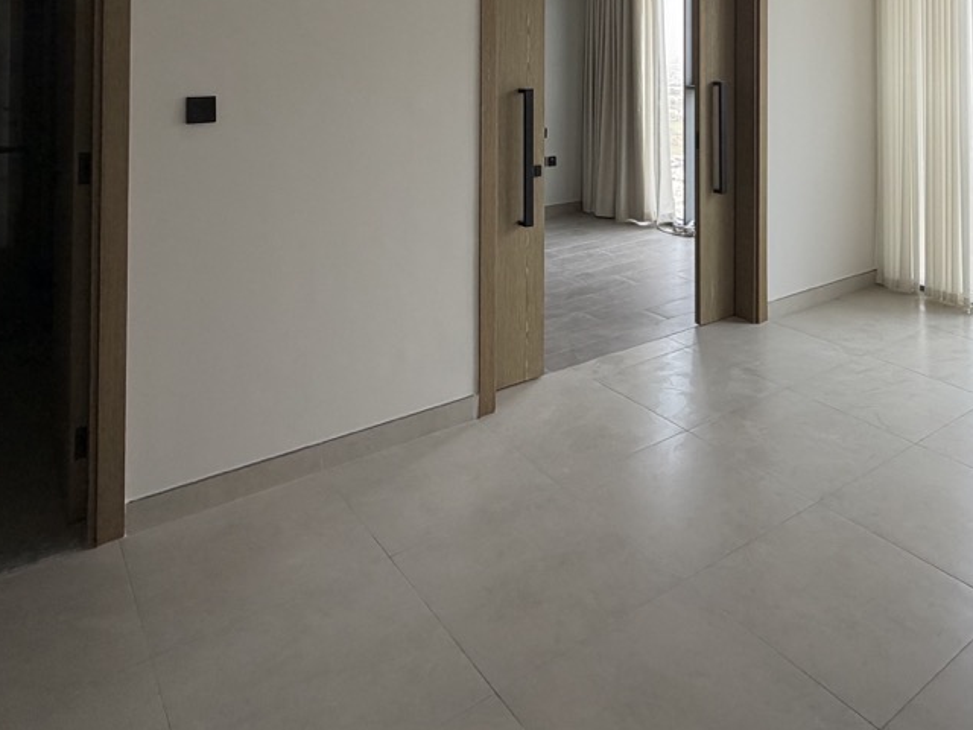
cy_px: 38
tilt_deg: -0.2
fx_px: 787
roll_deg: -0.3
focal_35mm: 28
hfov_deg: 62.5
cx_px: 611
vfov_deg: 44.1
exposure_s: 1/121
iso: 80
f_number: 2.2
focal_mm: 2.22
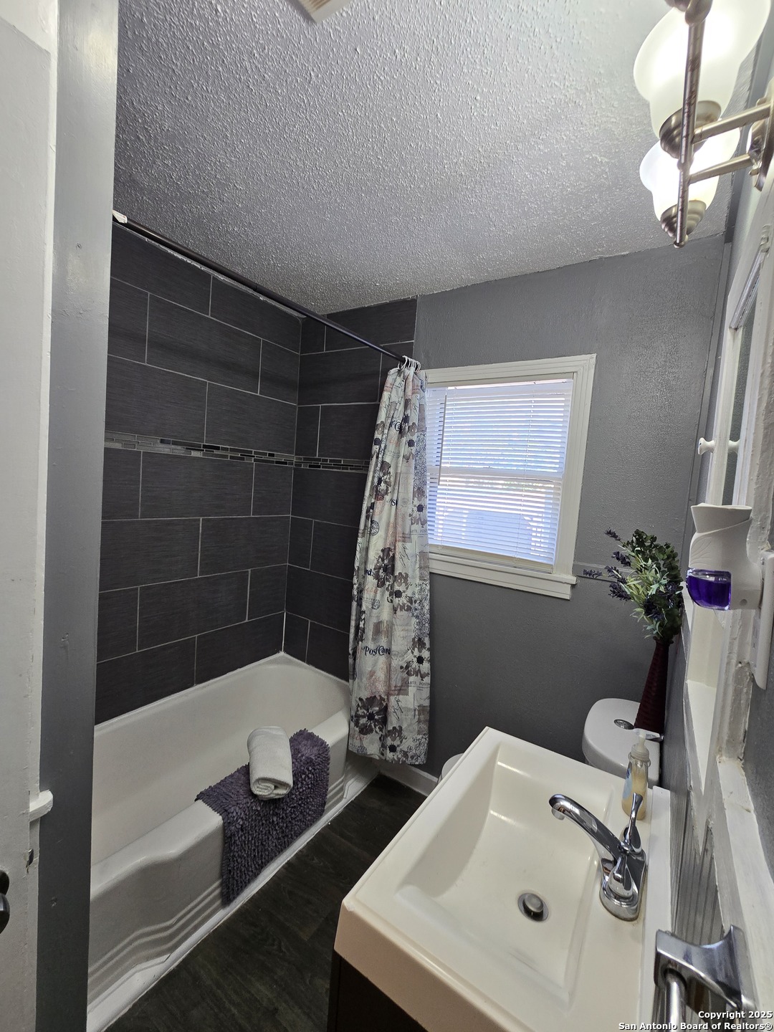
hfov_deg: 89.9
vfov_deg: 106.2
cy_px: 516
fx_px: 388
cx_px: 387
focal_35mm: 13
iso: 100
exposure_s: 1/60
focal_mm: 2.2
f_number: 2.2
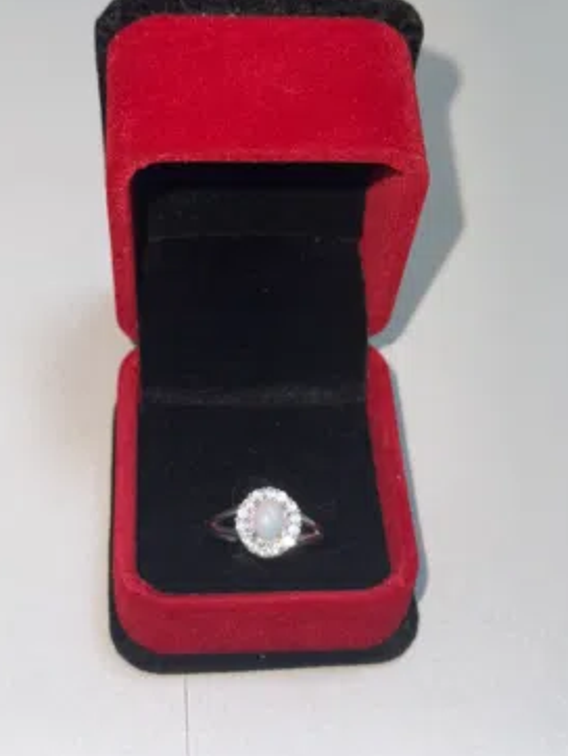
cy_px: 361
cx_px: 294
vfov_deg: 36.1
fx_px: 1158
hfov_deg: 27.6
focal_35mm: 53
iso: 50
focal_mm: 6.76
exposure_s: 1/49
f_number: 1.78
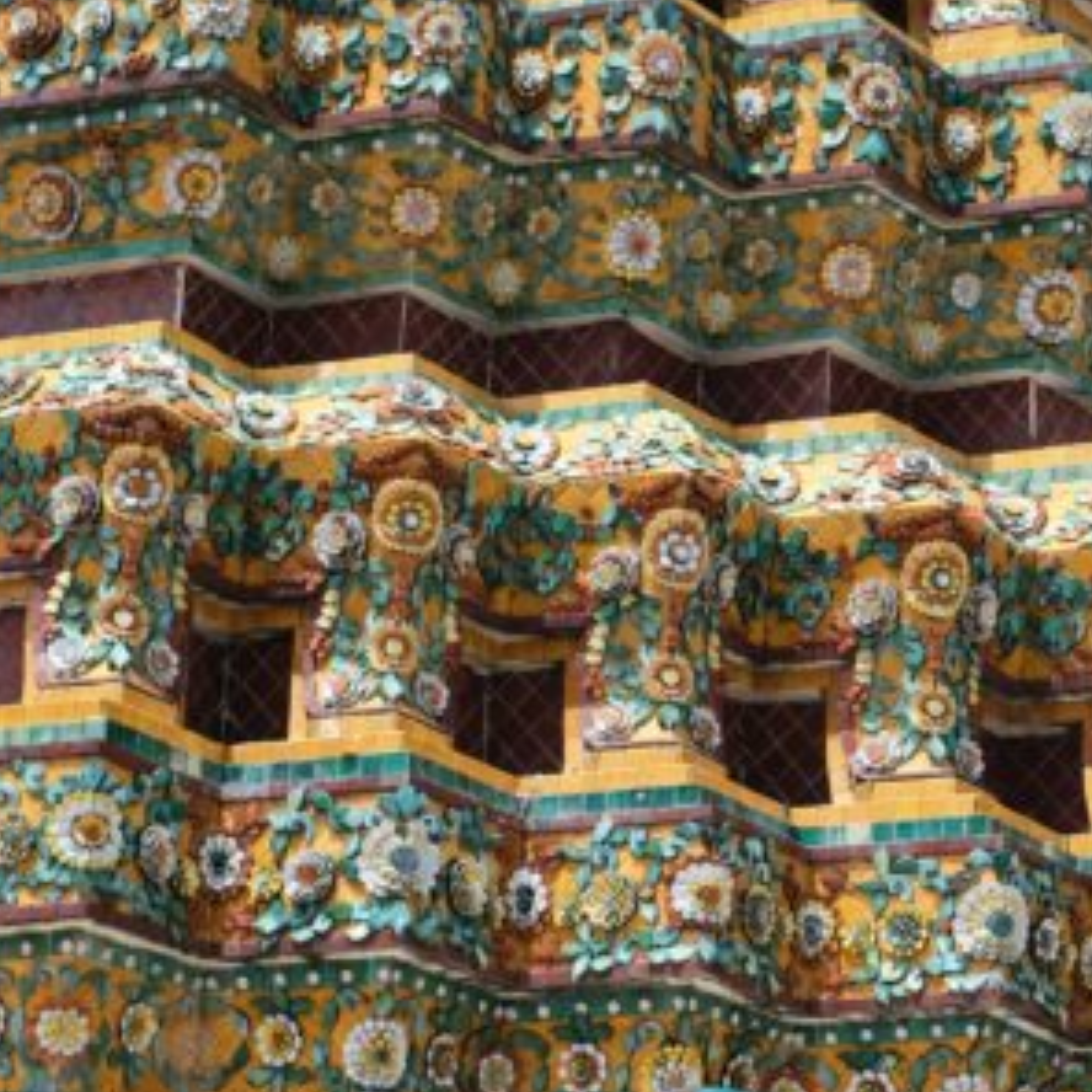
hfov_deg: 11.0
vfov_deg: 11.2
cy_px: 784
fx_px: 5568
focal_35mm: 156
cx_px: 1251
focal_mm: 35
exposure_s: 1/1250
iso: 320
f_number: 5.6
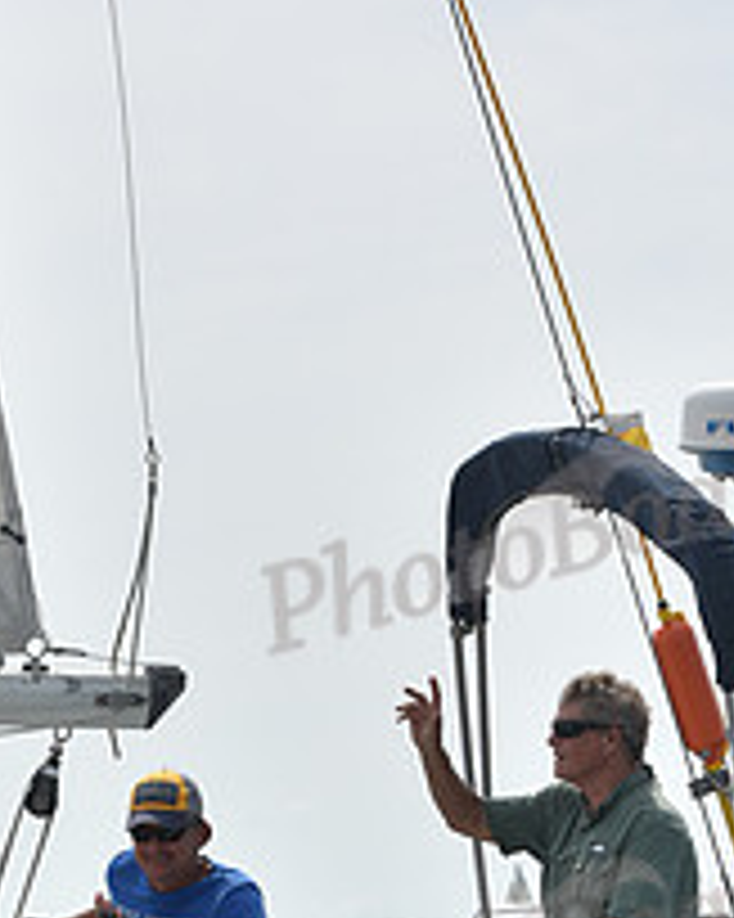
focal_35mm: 240
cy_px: 1251
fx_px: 6522
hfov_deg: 6.4
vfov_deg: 7.9
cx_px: 29
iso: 320
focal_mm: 90
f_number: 8
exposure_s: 1/1250
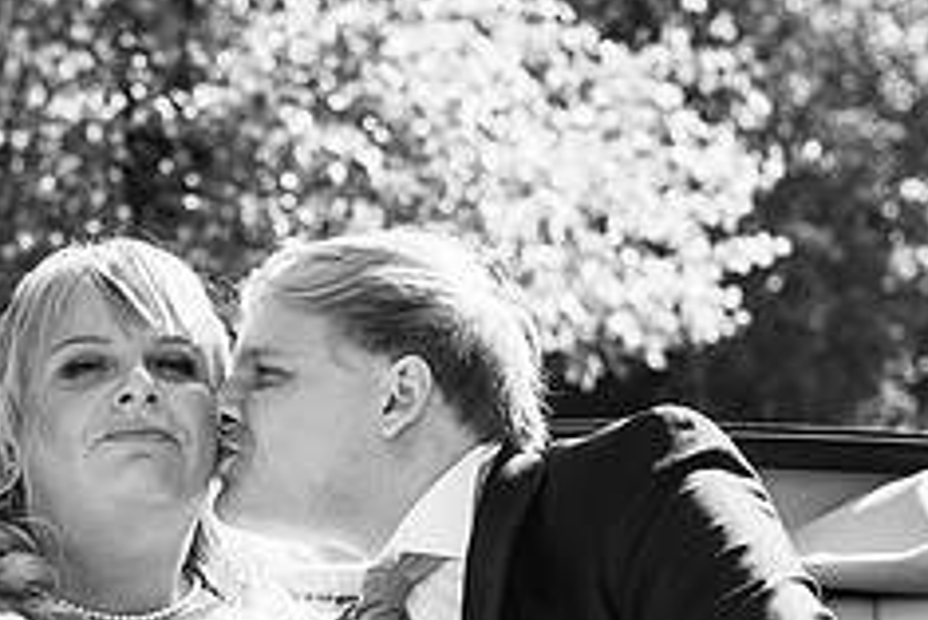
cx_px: 249
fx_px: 2399
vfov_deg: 14.6
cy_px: 529
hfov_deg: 21.7
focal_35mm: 93
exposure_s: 1/500
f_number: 3.2
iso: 100
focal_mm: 35
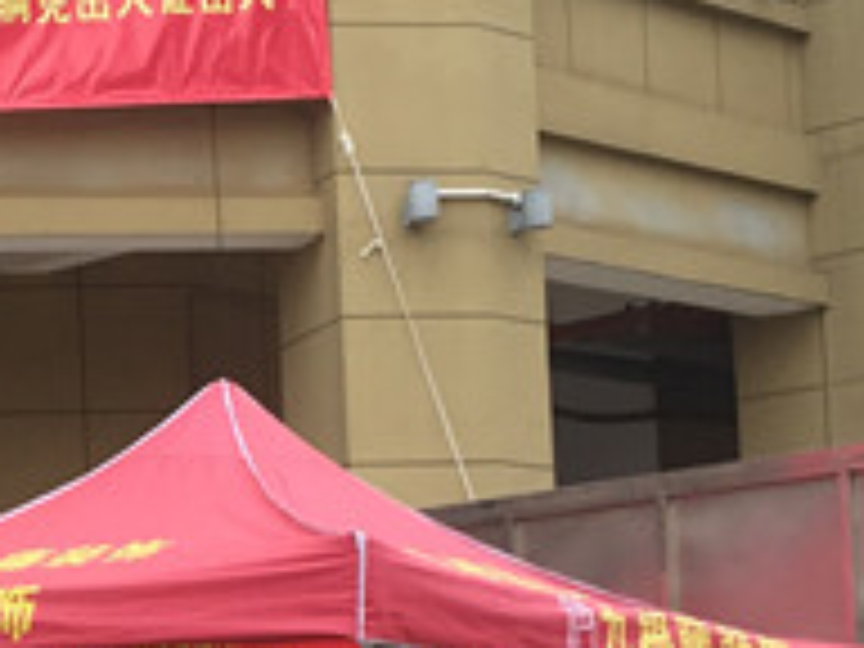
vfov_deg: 11.9
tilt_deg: +2.2
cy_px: 842
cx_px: -562
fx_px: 3020
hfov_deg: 14.7
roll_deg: +1.8
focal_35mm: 121
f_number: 2.2
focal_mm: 4.15
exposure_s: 1/108
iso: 32
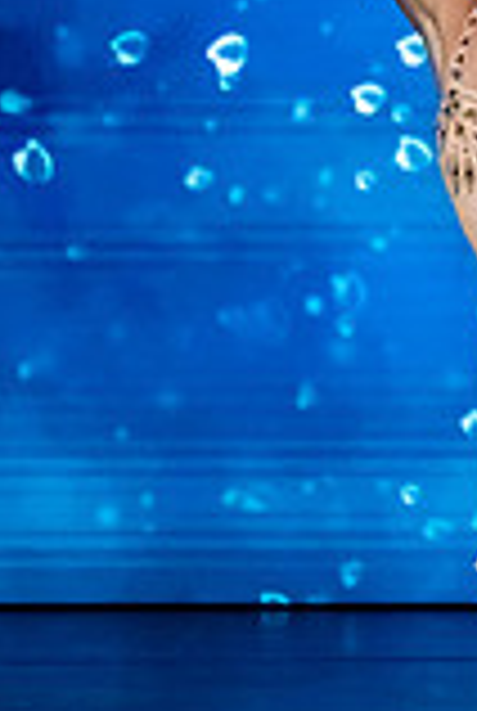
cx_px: 773
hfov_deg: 1.1
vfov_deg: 1.6
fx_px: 25545
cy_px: 282
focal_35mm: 1291
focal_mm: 315
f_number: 5.6
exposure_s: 1/400
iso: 6400
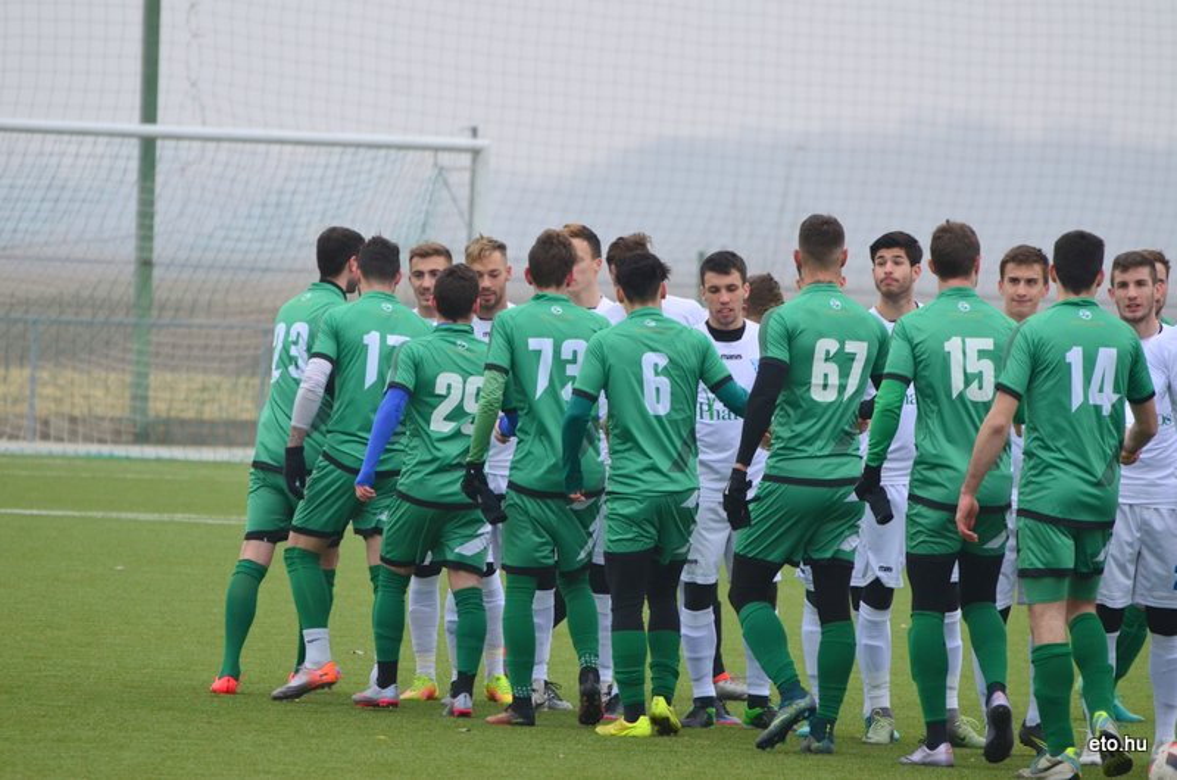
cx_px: 588
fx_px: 12725
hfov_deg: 5.3
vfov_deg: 3.5
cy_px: 390
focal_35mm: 390
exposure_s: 1/500
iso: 800
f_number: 5.6
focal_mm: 260
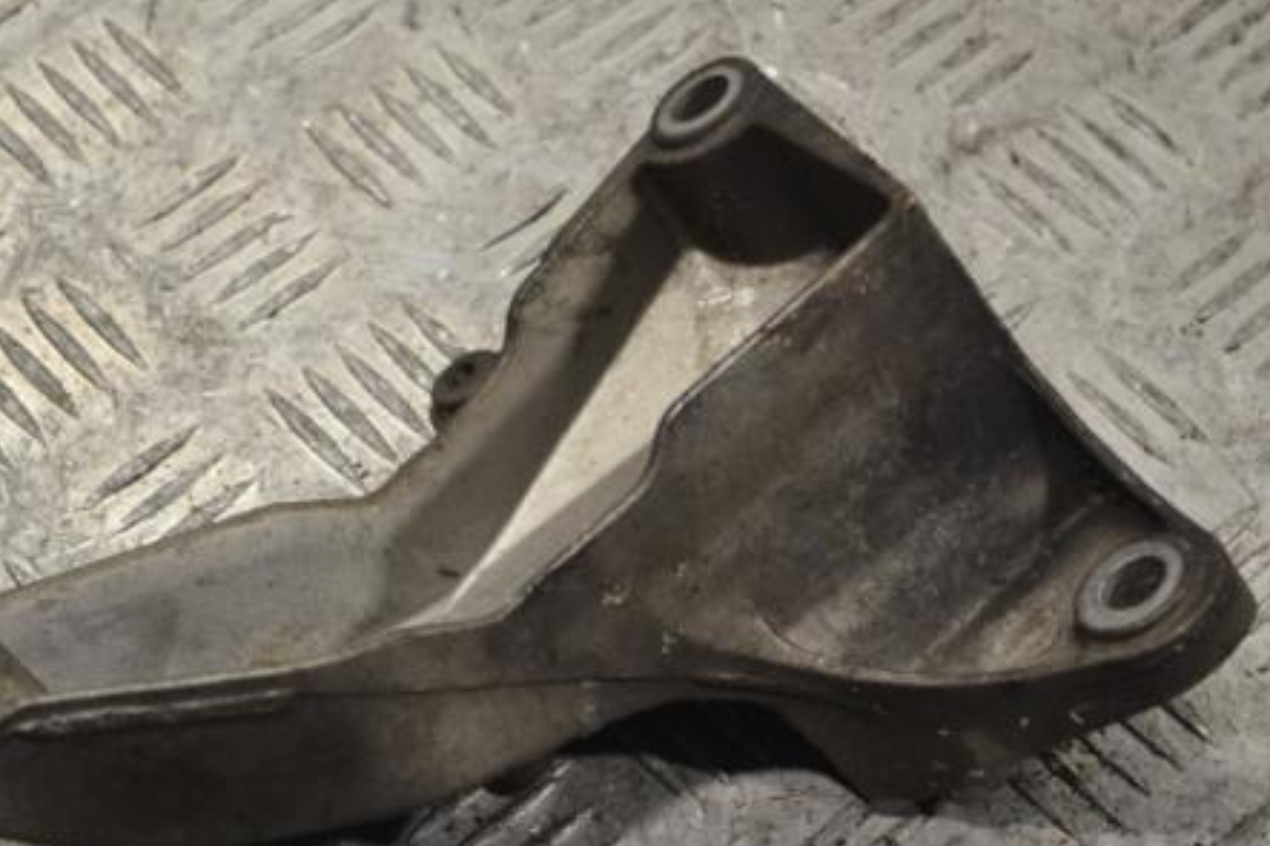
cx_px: 582
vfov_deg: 12.3
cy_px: 462
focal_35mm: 112
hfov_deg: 18.3
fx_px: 3938
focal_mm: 55
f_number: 5.6
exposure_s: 1/80
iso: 400
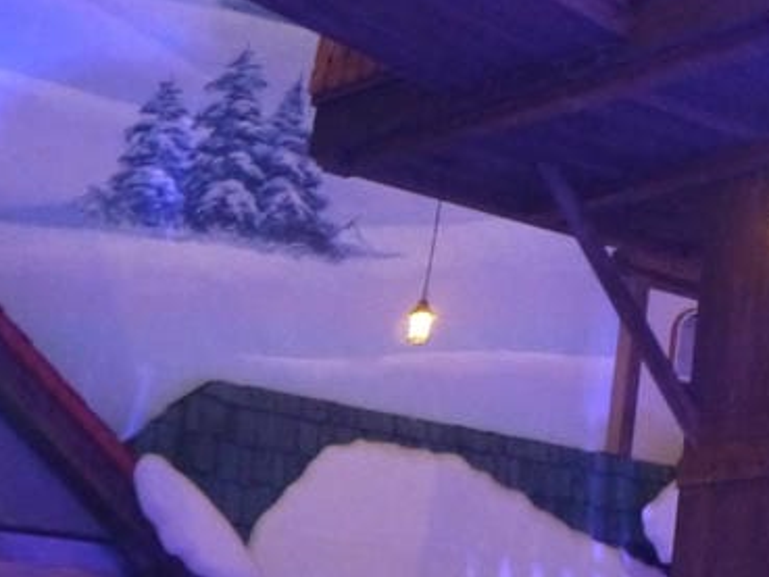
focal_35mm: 91
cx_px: 1200
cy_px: -183
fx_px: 2022
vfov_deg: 15.4
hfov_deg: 18.7
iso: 1600
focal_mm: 14
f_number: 3.5
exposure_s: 1/40
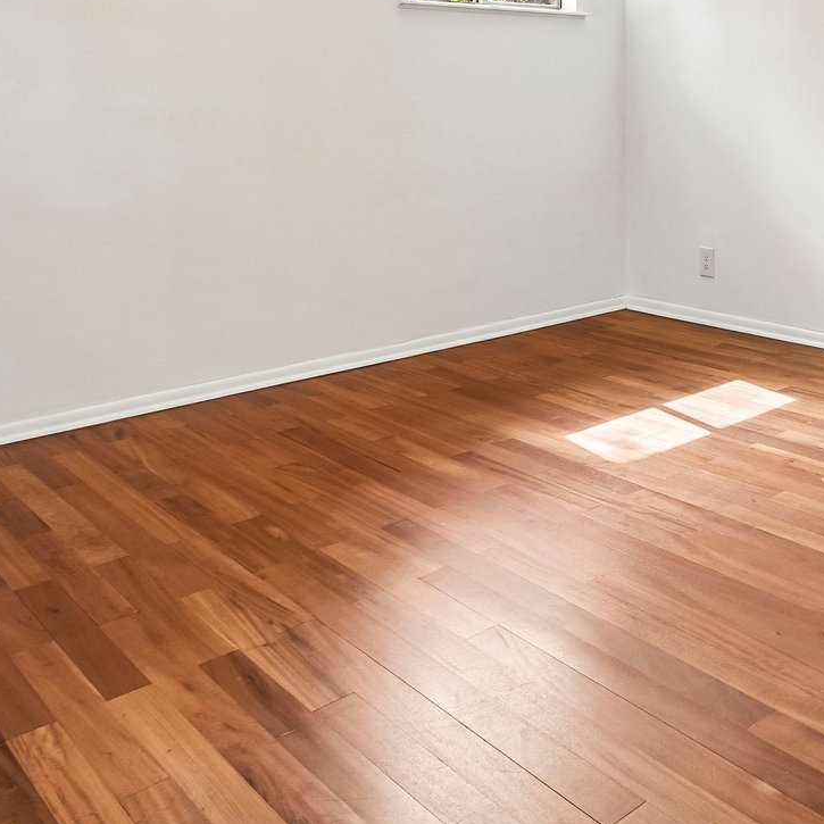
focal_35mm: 36
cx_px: 757
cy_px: 51
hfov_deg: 41.9
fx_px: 970
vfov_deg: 41.6
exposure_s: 1/15
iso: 400
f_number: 8
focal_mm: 10
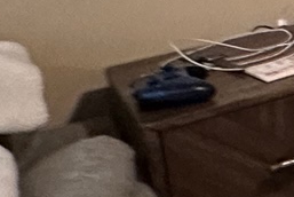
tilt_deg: -9.4
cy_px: -167
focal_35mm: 114
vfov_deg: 11.2
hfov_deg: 9.1
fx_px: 932
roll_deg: +0.2
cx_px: 1080
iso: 640
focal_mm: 2.22
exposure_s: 1/60
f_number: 2.2
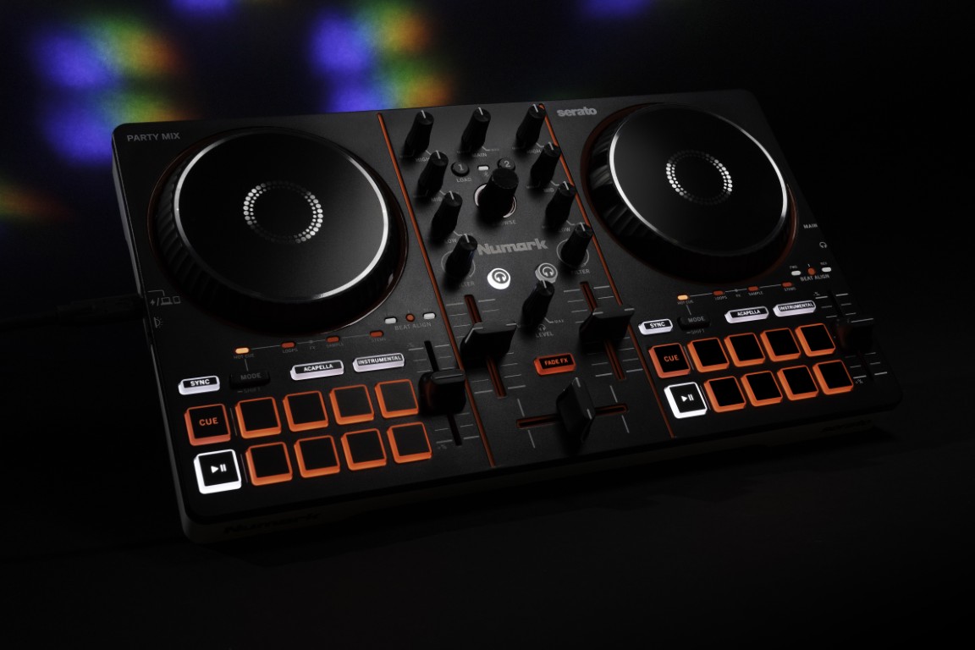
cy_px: 325
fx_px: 1273
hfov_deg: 41.9
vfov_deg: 28.6
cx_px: 488
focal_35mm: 47
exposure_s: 1/3
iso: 2000
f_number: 18
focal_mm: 47
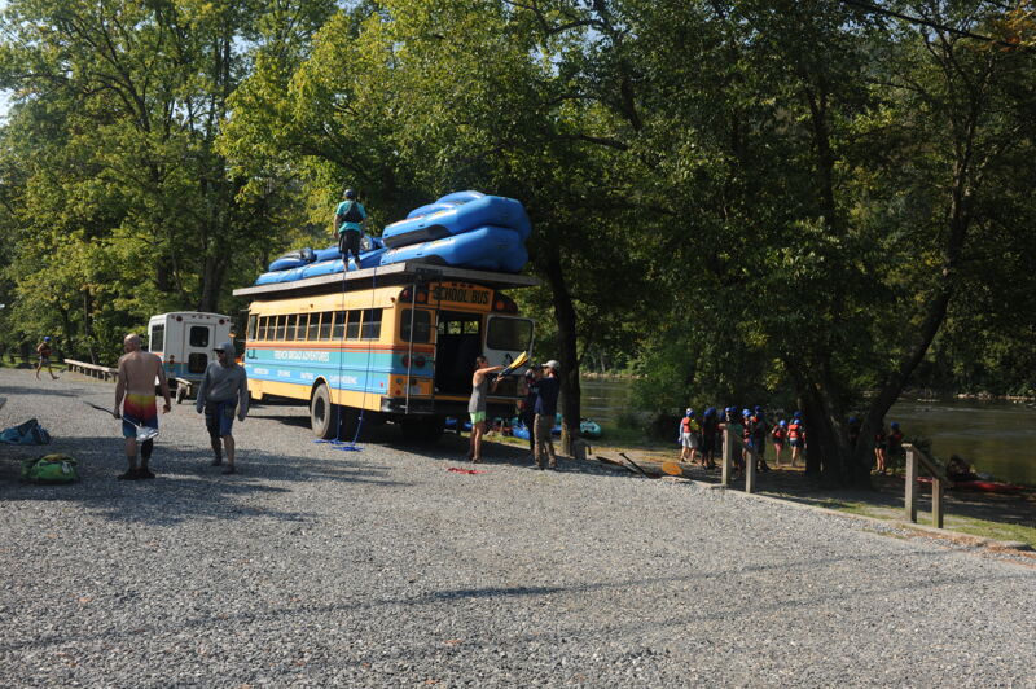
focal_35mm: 35
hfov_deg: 54.5
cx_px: 518
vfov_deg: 37.8
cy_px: 344
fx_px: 1006
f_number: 11
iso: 250
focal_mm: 35
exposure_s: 1/250
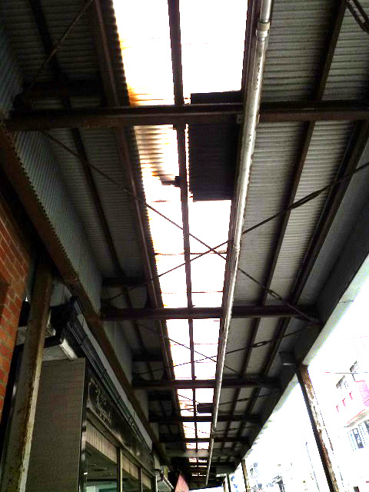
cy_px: 246
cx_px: 184
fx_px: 355
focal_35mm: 25
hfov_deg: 54.9
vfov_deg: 69.4
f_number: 2.8
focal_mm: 4.4
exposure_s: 1/500
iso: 125
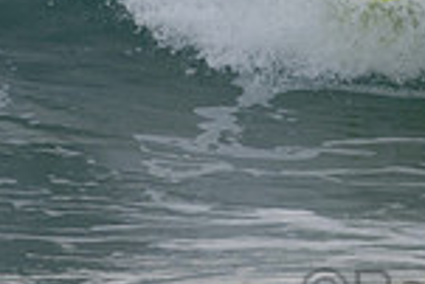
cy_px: -173
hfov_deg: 1.0
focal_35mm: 2076
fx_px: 24531
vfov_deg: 0.7
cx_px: 518
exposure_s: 1/1600
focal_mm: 360
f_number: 5.6
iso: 560
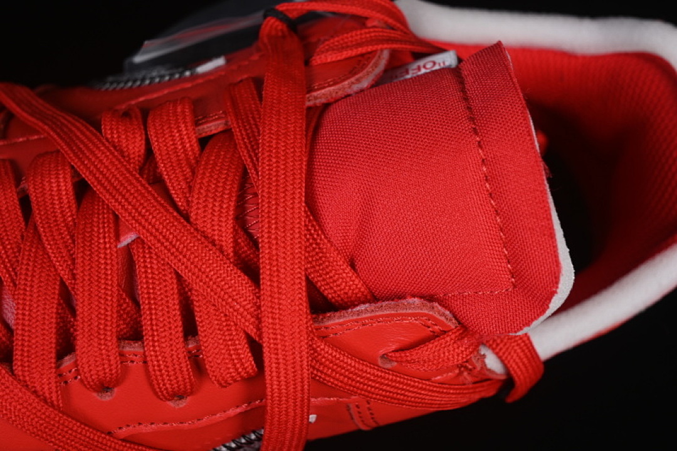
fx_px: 1410
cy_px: 226
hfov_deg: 27.0
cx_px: 338
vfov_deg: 18.2
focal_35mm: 75
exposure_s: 1/80
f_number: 7.1
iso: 160
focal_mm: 50
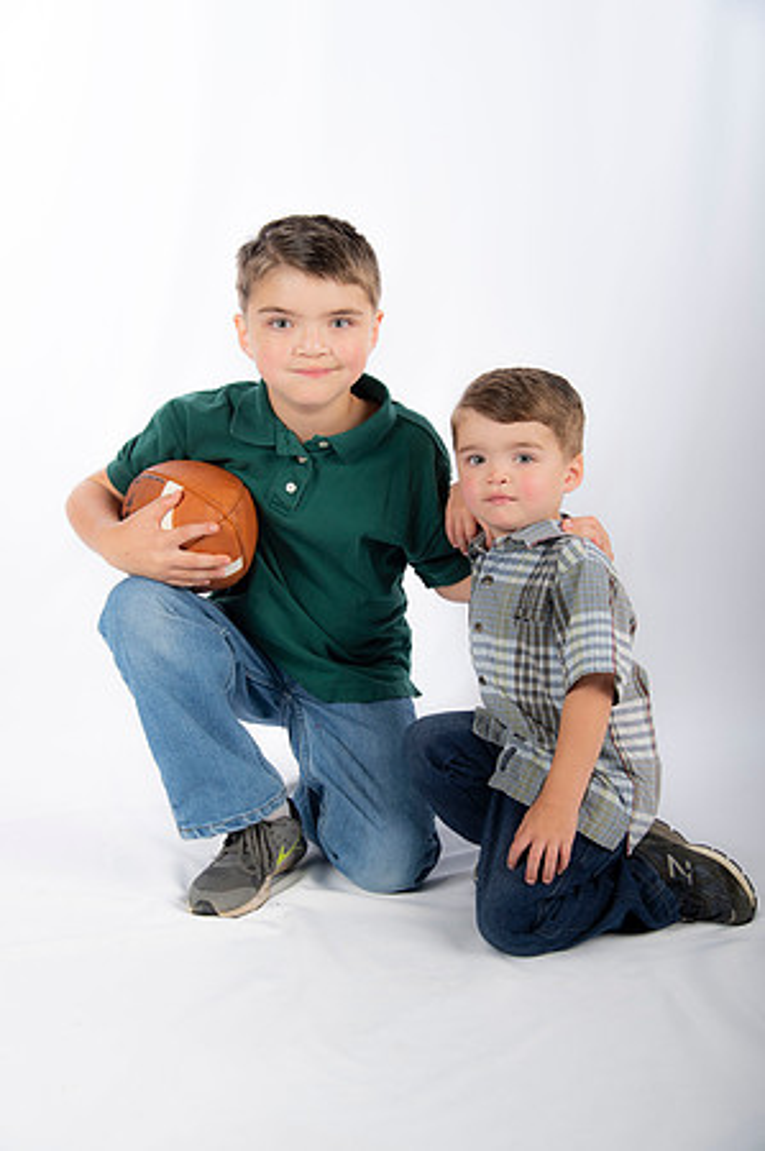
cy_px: 576
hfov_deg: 26.9
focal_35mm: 50
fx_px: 1597
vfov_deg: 39.6
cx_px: 382
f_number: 5.6
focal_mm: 50
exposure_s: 1/200
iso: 100
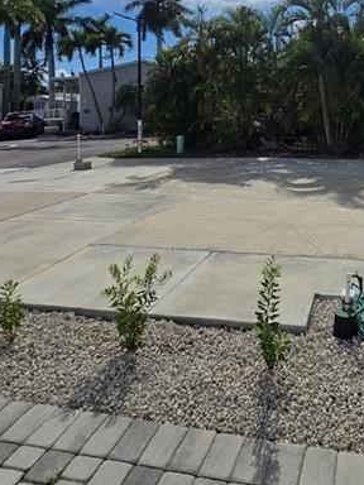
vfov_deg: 60.6
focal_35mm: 26
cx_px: 317
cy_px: 82
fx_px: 365
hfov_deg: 48.3
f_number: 2.2
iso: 50
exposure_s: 1/10024
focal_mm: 2.2
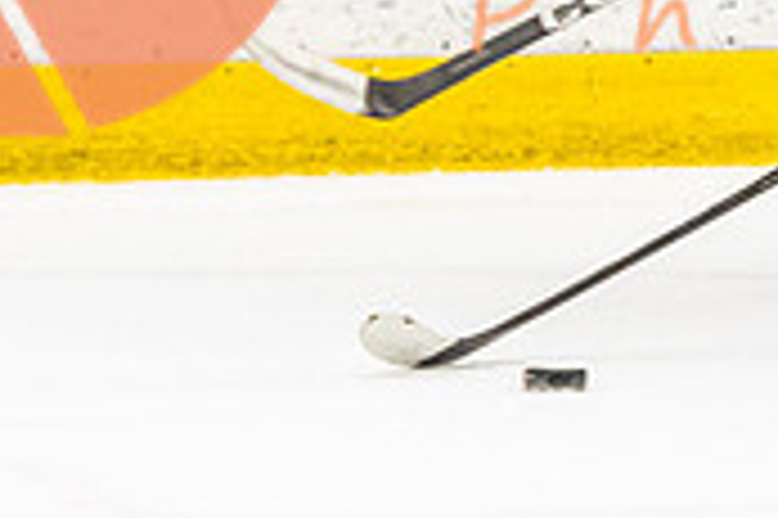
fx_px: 18589
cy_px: -40
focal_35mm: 861
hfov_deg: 2.4
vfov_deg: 1.6
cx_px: 831
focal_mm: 140
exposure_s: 1/800
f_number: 2.8
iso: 3200
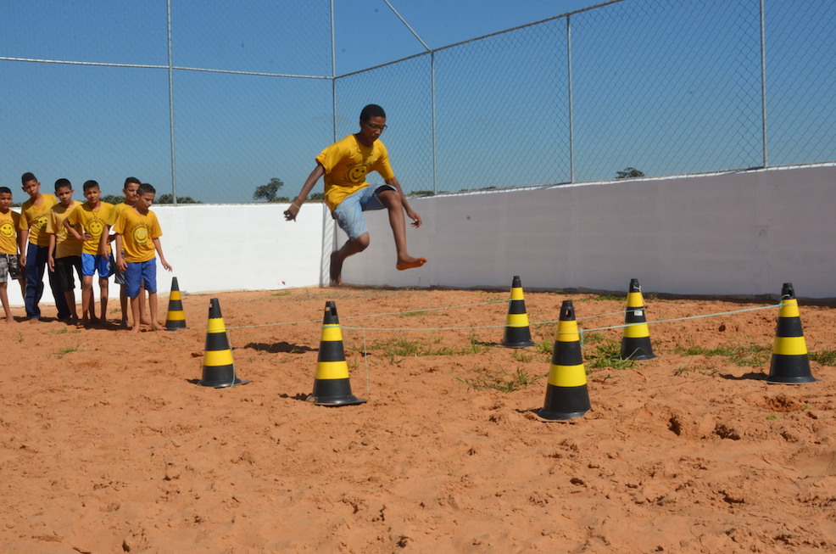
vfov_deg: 30.7
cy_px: 277
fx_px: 1008
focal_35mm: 44
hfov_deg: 45.0
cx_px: 418
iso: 800
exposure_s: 1/250
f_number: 25
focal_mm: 29
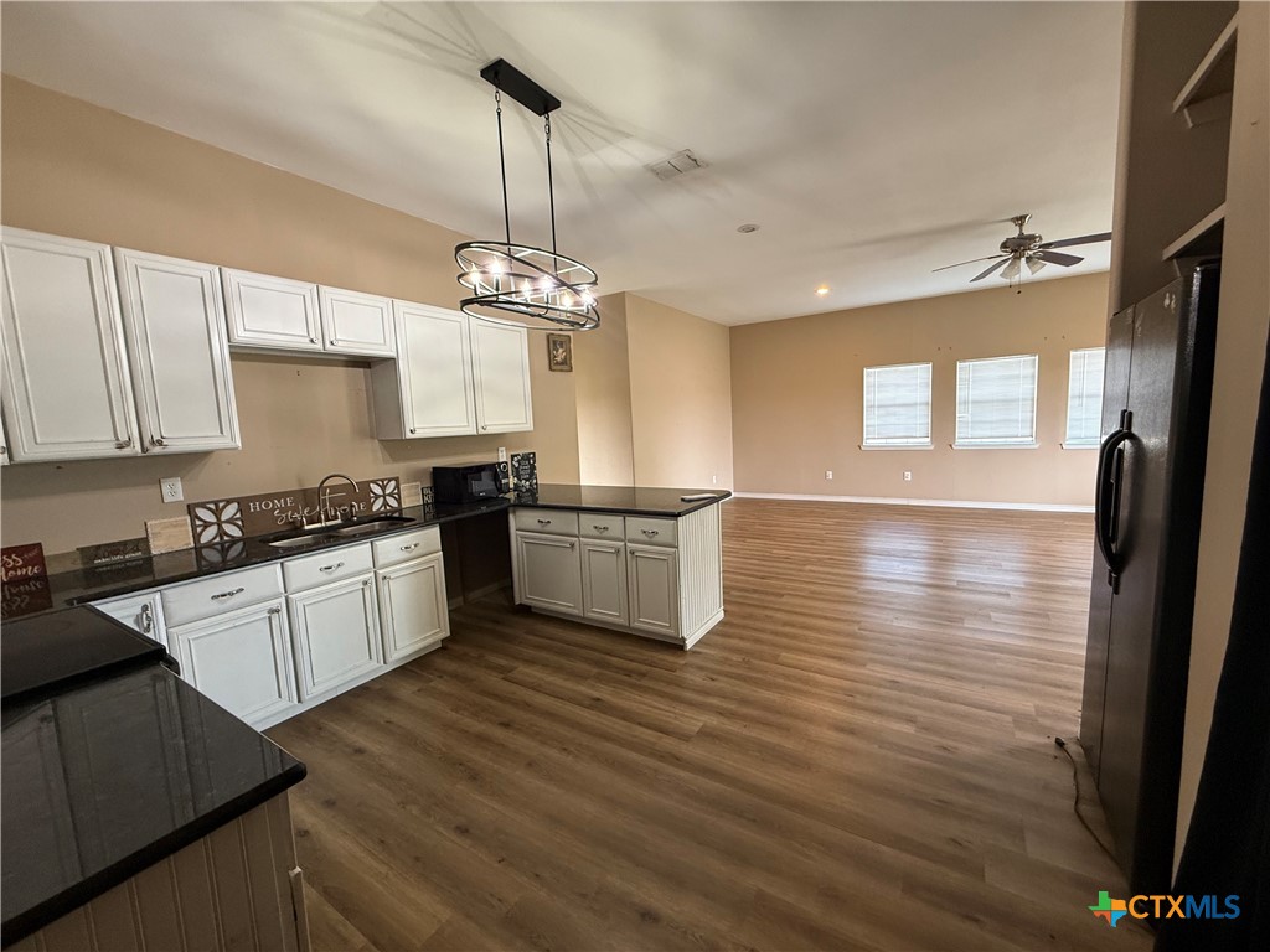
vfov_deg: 85.7
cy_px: 476
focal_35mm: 14
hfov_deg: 102.1
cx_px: 635
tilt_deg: -6.3
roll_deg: +3.0
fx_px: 514
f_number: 2.2
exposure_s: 1/60
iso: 250
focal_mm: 2.22
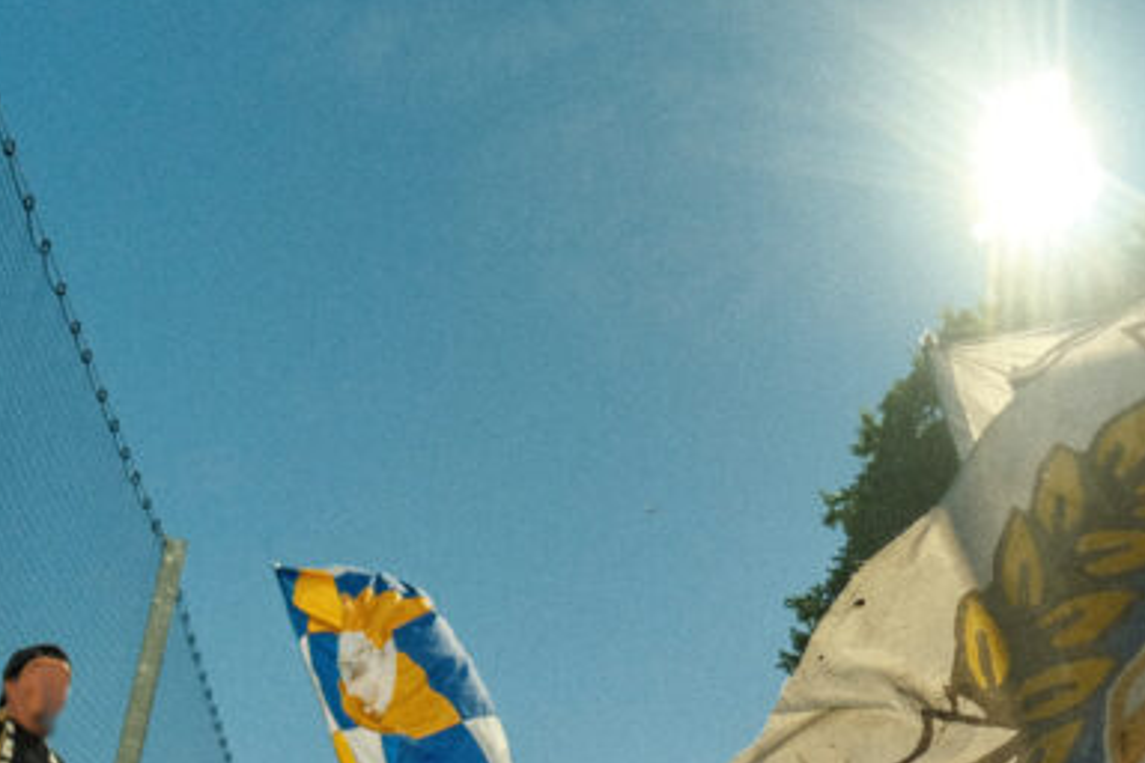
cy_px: 598
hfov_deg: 29.4
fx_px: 2035
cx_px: 1145
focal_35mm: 64
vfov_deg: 21.0
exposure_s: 1/1000
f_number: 1.4
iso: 1250
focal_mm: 16
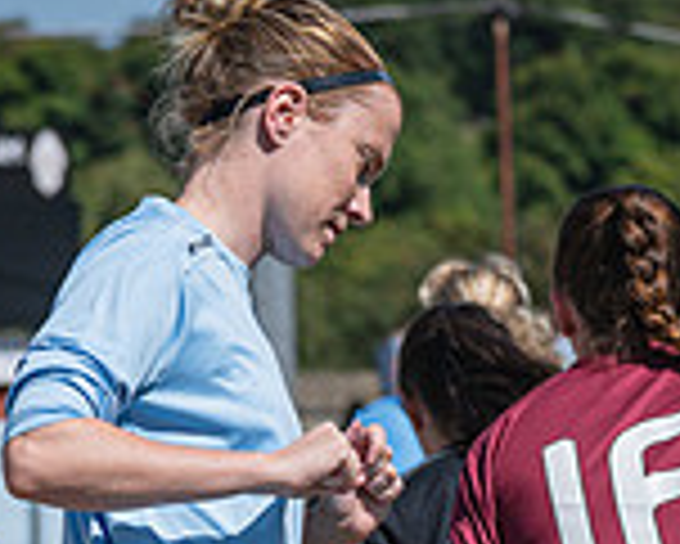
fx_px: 7814
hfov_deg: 5.0
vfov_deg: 4.0
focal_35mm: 388
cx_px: 424
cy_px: 820
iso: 200
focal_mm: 75
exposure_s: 1/4000
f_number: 4
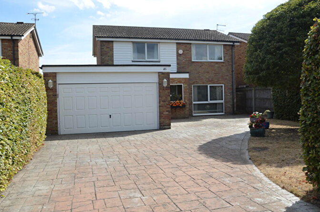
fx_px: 248
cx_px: 159
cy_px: 102
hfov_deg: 65.6
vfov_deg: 46.1
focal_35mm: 28
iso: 110
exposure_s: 1/250
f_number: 8
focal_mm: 18
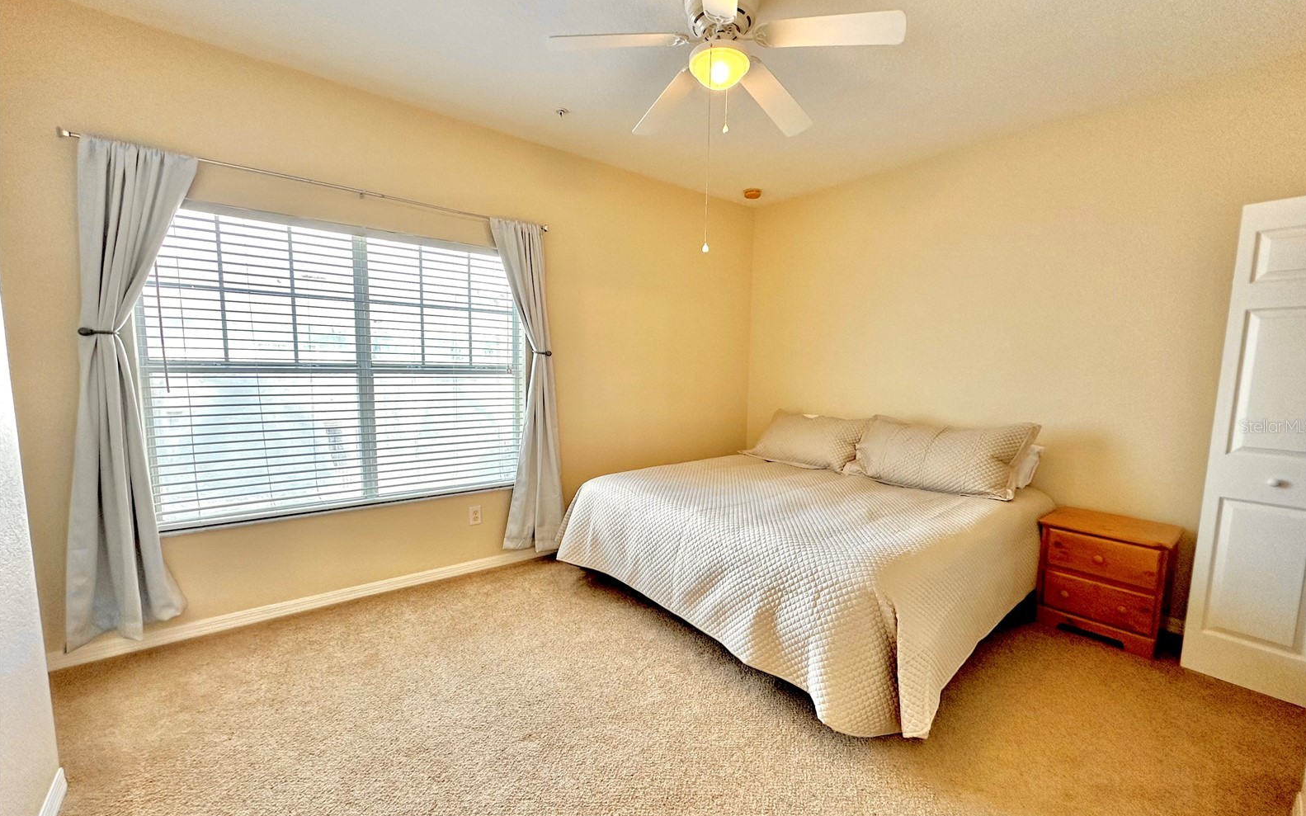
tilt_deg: -6.7
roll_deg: -0.8
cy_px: 426
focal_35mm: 15
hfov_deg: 101.5
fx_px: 534
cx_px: 658
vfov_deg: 74.7
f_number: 2.2
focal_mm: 2.22
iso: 125
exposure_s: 1/120
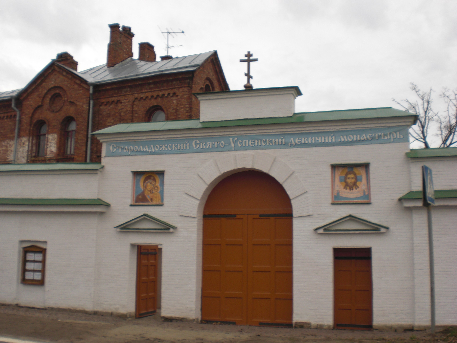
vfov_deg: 36.8
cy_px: 170
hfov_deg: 47.9
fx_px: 515
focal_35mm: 39
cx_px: 224
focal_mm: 6.3
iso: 64
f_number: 3.1
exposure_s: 1/160
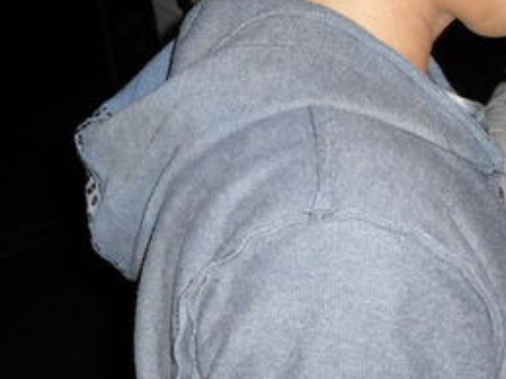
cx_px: 199
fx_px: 1286
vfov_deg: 16.7
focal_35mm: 88
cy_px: 113
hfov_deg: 22.2
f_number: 2.8
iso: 100
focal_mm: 6.2
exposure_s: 1/60
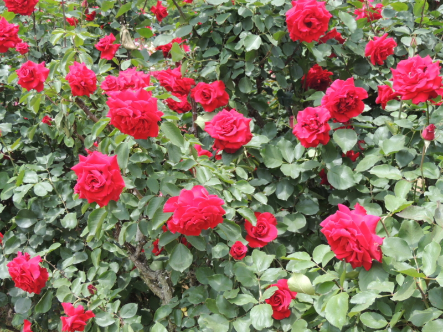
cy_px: 166
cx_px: 222
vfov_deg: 29.1
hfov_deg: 38.2
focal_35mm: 50
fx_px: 640
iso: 100
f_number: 3.6
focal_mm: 8.9
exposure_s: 1/320
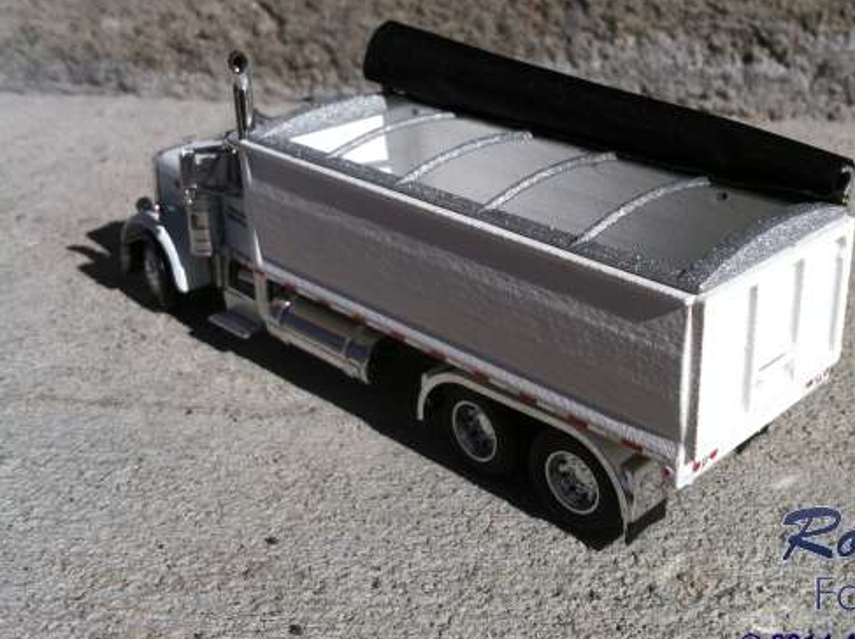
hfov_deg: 40.9
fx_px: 1135
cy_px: 242
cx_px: 548
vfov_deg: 31.3
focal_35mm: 46
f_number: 2.8
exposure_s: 1/2727
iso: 80
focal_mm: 3.85
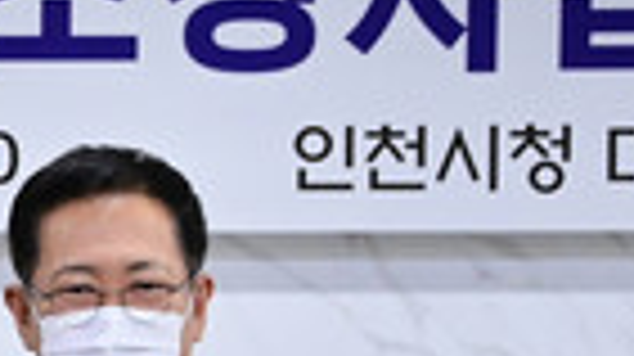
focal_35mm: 214
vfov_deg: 5.6
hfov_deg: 9.9
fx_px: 3594
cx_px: -193
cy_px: 595
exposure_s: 1/320
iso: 5000
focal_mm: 48
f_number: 4.2
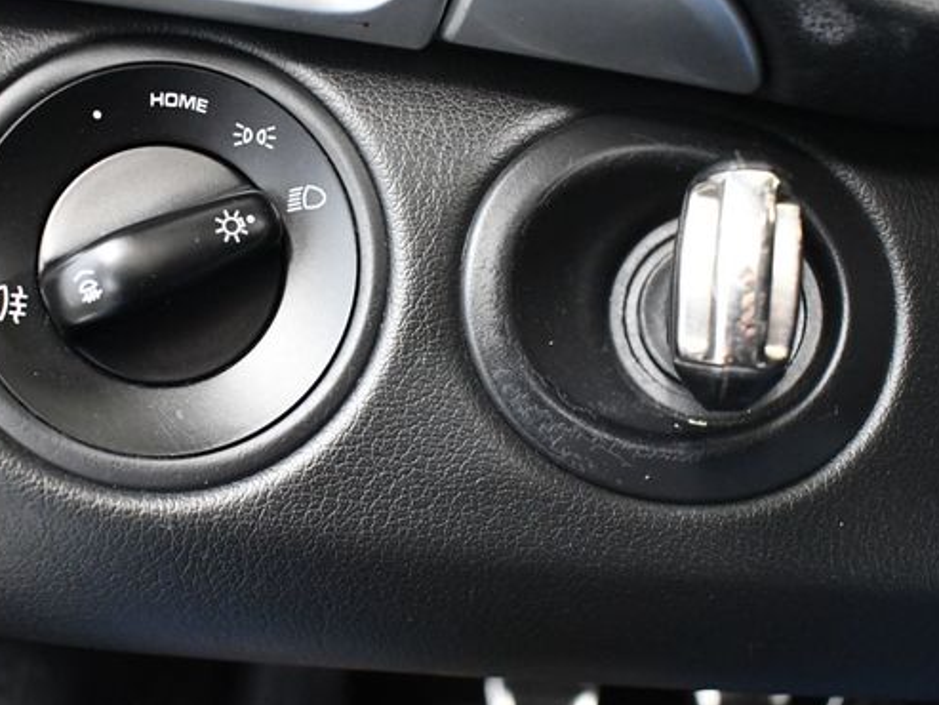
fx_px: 1221
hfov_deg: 41.9
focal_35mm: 45
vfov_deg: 32.2
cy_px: 358
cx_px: 371
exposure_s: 1/60
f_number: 3.5
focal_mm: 18
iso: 5600
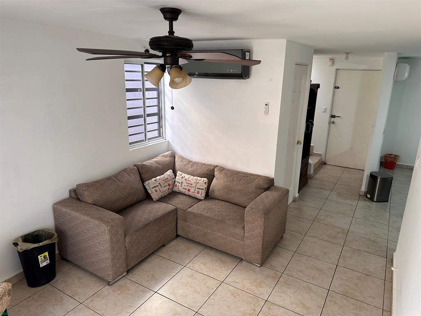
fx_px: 292
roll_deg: -1.1
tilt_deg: -16.6
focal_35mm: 24
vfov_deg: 56.8
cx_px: 210
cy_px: 158
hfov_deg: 71.6
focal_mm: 6.86
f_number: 1.78
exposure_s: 1/60
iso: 125
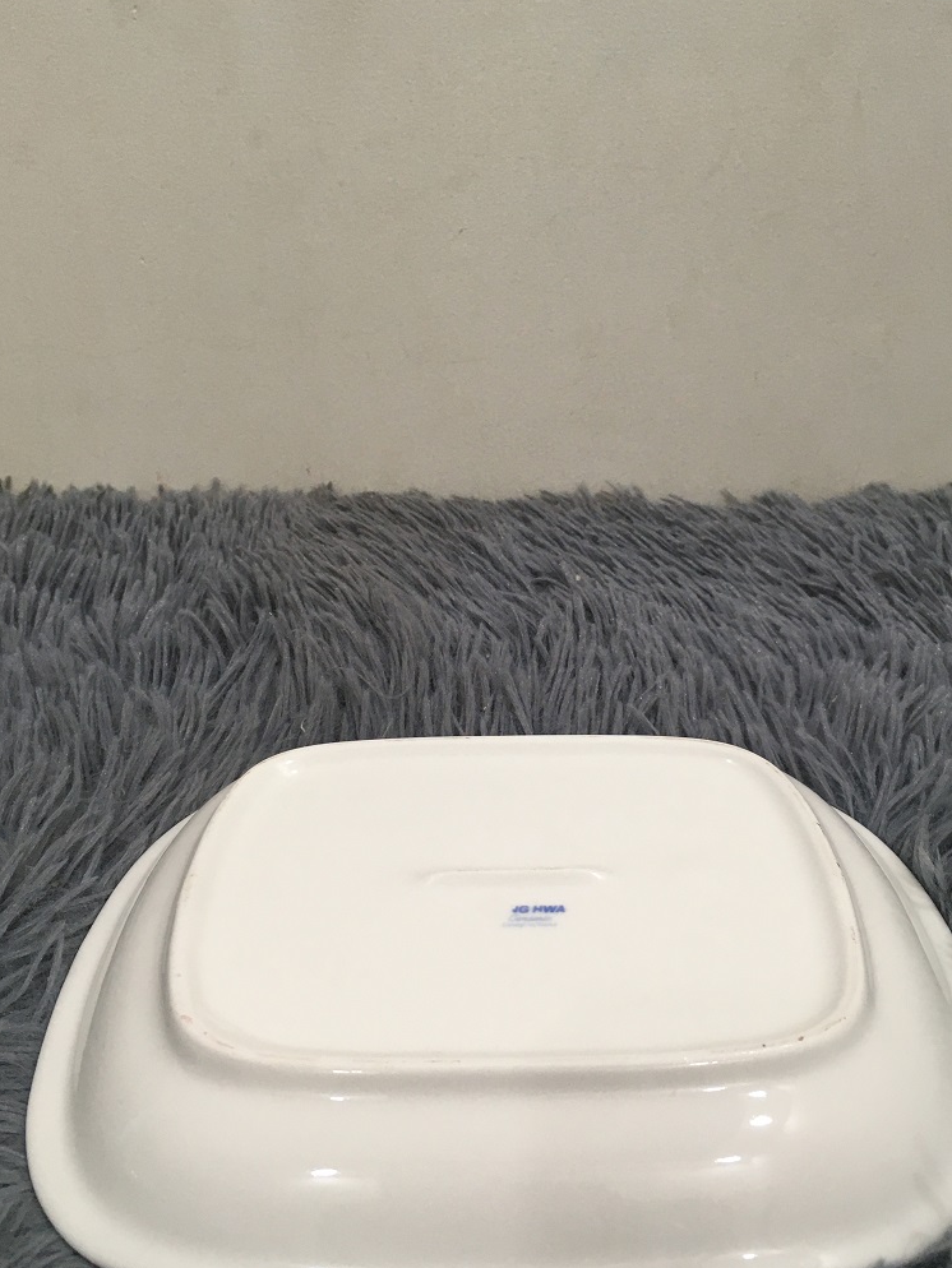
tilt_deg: -29.6
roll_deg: +0.4
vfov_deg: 52.5
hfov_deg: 40.7
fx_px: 1283
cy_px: 693
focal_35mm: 35
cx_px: 507
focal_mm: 4.15
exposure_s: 1/33
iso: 50
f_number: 2.2
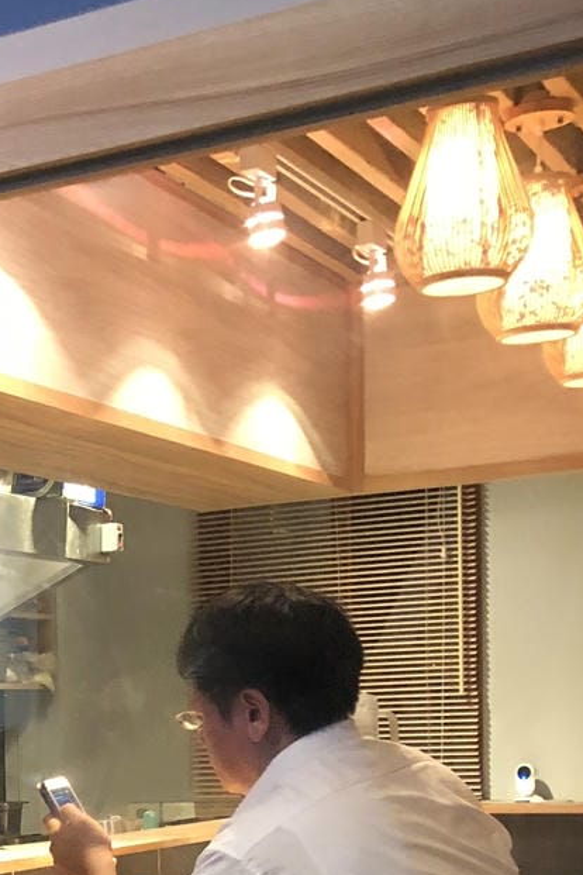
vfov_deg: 25.7
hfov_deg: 16.7
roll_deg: +1.5
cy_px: 869
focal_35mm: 75
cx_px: -259
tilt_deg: -4.8
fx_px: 1822
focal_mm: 3.99
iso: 100
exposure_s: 1/5
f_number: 1.8
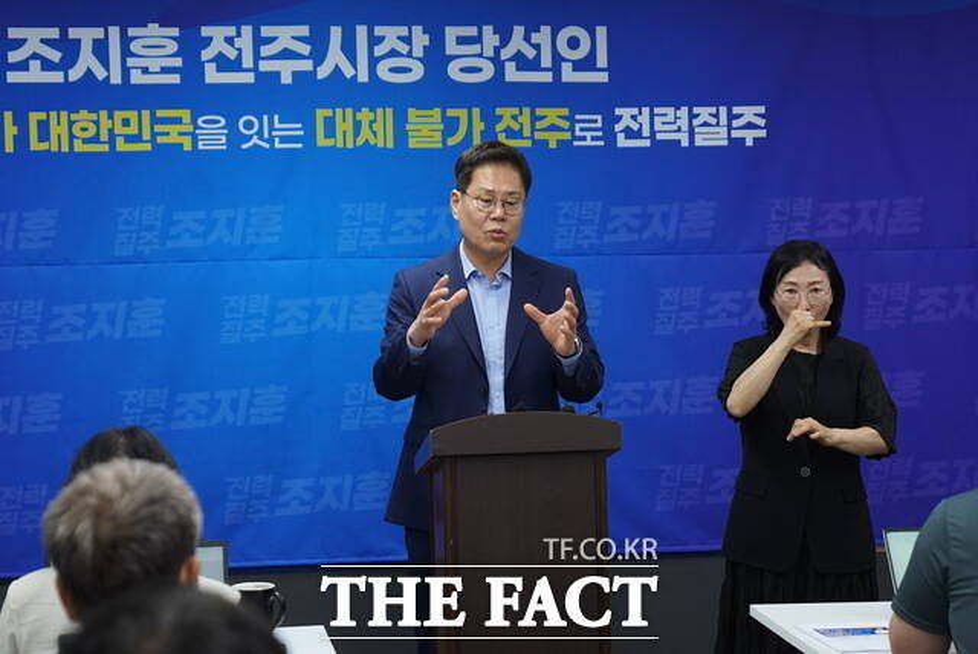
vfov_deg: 14.3
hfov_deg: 21.2
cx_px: 489
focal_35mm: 96
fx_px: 2610
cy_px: 327
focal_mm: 64
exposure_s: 1/400
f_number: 3.2
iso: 1600
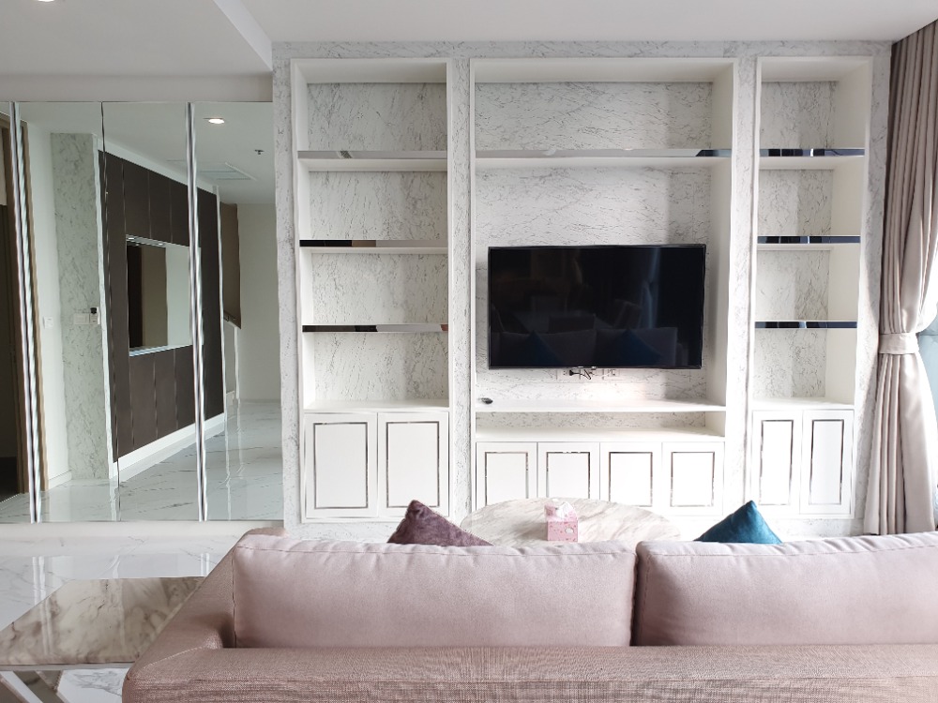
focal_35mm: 26
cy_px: 352
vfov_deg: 53.1
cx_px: 469
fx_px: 705
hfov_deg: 67.3
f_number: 2.4
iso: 64
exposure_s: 1/100
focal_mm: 4.32
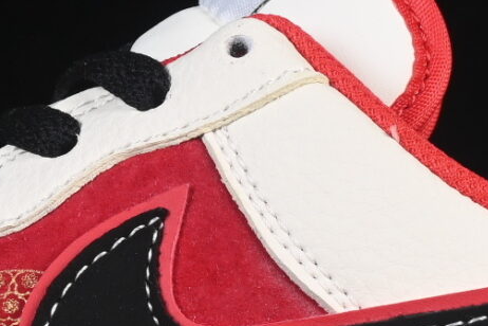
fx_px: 5639
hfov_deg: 5.0
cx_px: 85
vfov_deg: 3.3
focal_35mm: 416
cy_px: 233
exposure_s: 1/80
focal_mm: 50
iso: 160
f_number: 8
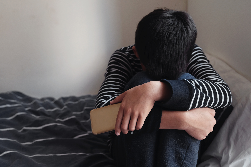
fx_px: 307
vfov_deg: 30.5
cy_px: 84
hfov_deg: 44.5
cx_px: 126
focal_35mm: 44
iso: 800
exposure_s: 1/45
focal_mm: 29.2
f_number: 2.8
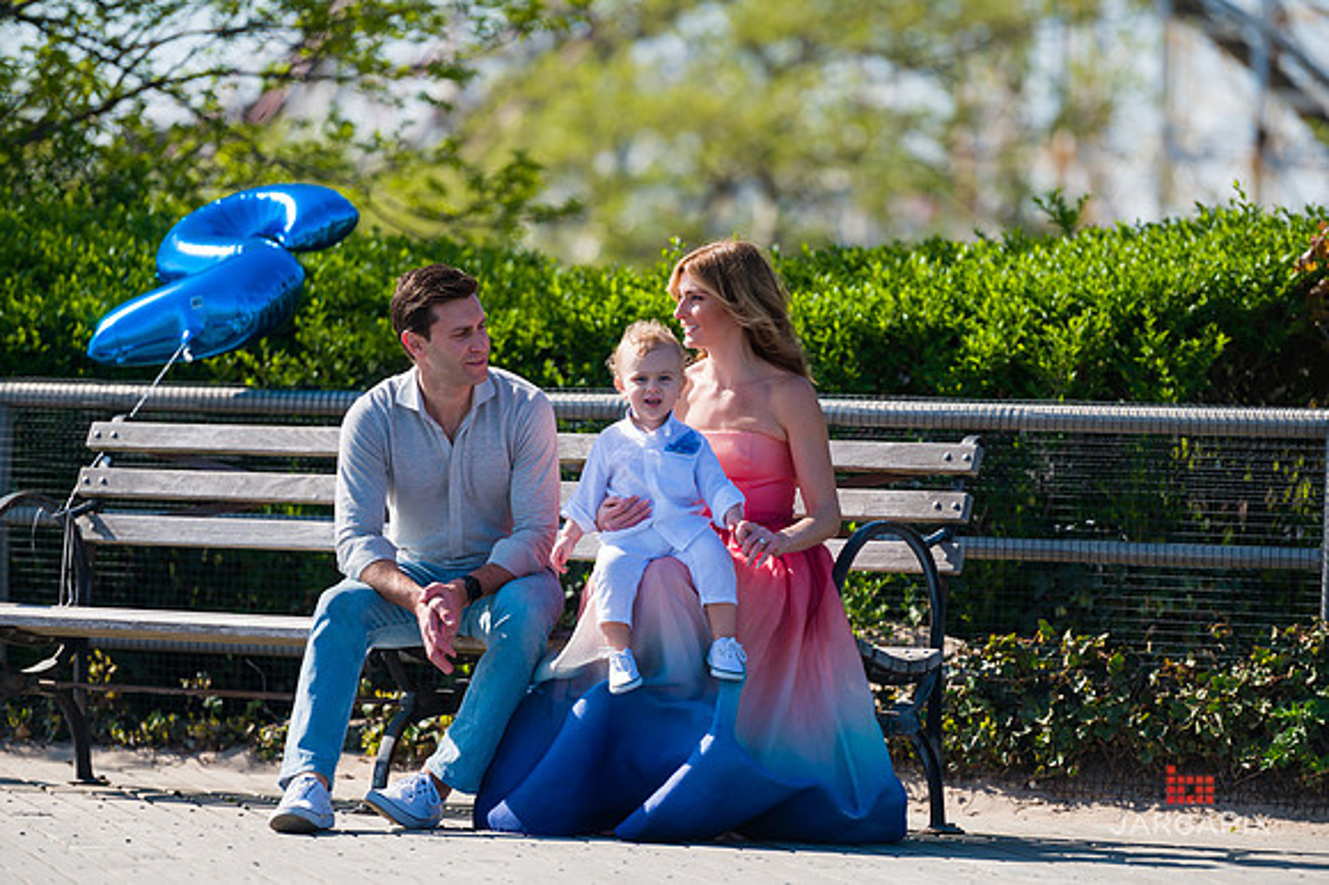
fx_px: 7379
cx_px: 664
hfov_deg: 10.3
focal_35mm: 200
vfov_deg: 6.9
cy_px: 442
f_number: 3.2
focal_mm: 200
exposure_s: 1/2500
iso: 200
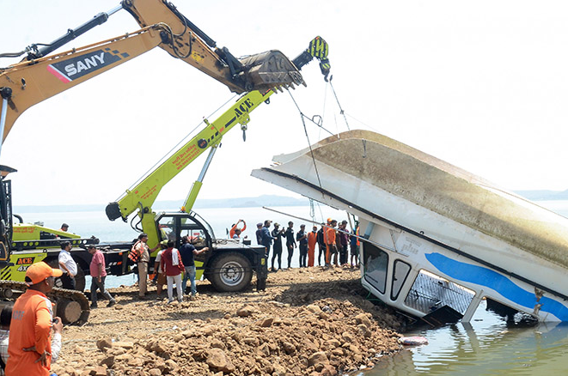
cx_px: 350
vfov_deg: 27.3
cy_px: 228
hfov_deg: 40.2
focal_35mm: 49
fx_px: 772
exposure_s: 1/125
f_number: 16
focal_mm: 24
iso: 500
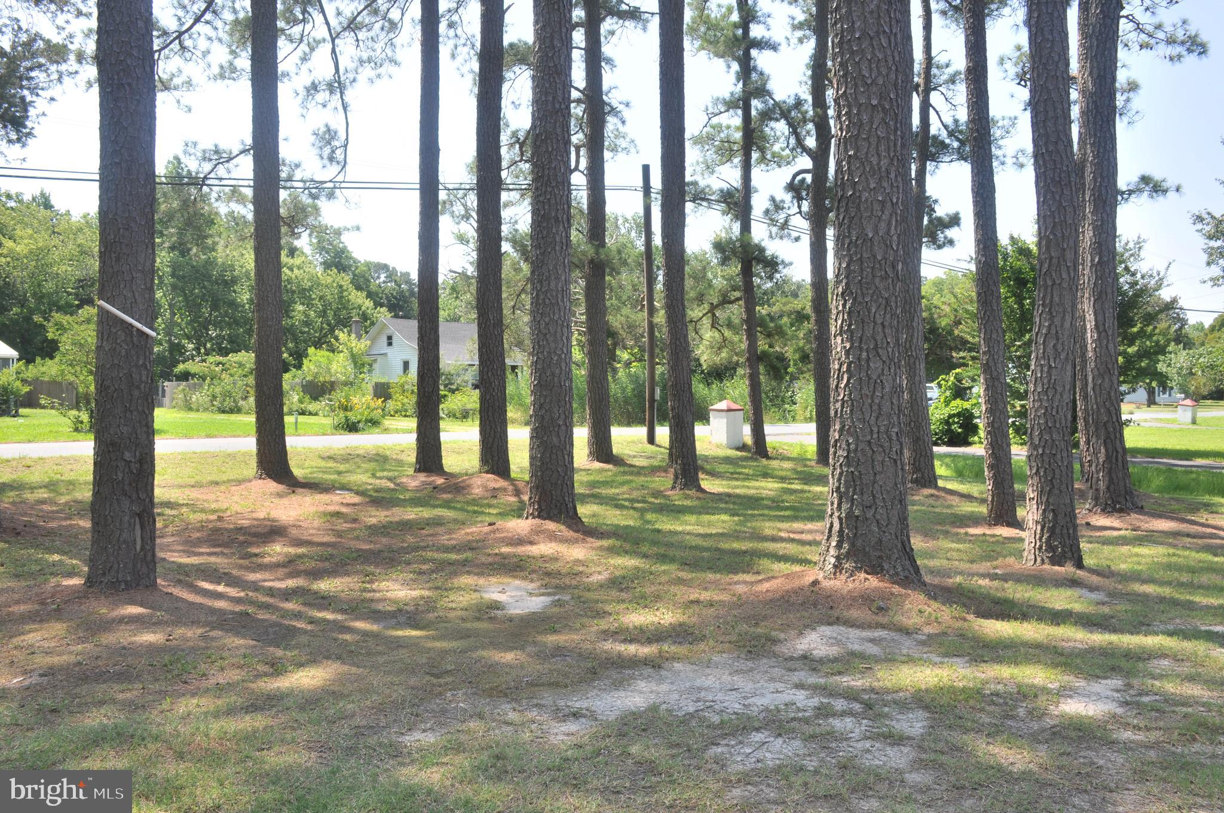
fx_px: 1019
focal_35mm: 30
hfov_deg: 62.0
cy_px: 406
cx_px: 612
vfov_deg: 43.5
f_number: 11
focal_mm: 20
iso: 200
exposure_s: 1/125
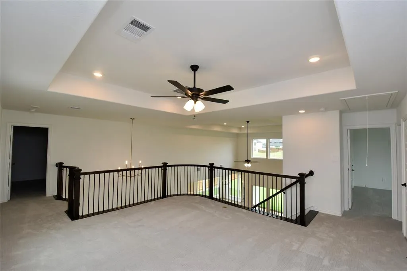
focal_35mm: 15
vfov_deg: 77.3
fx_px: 170
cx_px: 204
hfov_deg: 100.4
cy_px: 136
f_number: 5.6
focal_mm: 10
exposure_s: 1/125
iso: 360
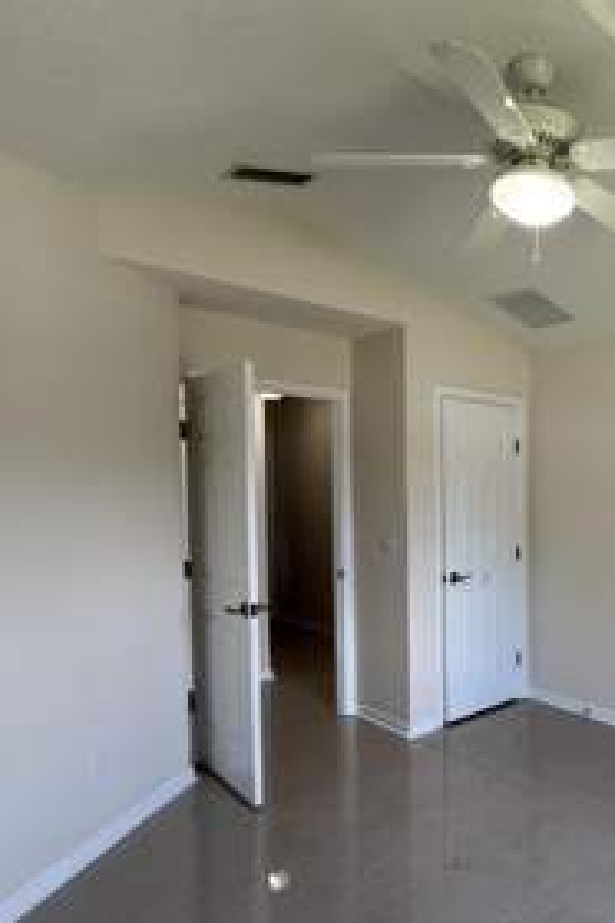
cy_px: 524
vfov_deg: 71.2
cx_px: 628
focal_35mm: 25
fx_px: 641
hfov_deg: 43.3
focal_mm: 2.22
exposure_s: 1/120
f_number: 2.2
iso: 125
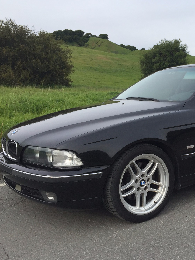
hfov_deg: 34.3
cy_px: 132
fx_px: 300
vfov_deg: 46.8
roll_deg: -0.3
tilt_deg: -6.0
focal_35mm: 40
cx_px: 169
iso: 32
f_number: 2.2
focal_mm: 4.15
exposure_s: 1/1163
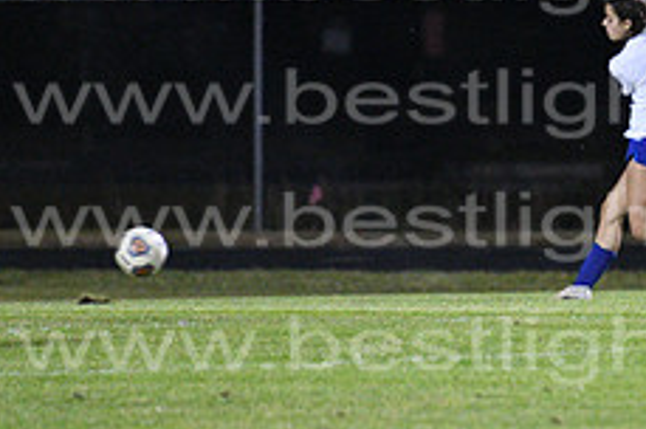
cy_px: 165
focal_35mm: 761
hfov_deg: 2.7
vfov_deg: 1.8
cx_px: 657
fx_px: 13636
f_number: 2.8
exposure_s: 1/800
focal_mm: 200
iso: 8000
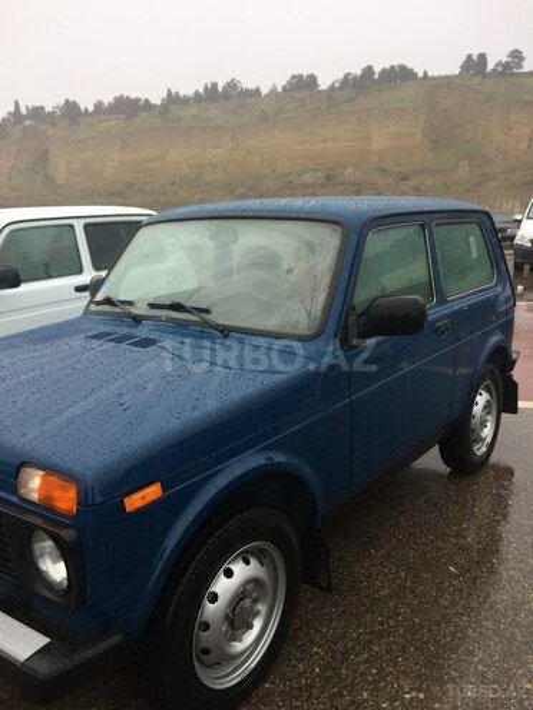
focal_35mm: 29
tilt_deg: -13.9
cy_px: 355
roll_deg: +2.2
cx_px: 266
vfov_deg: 61.7
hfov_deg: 48.2
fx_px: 595
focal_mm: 4.15
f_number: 2.2
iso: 32
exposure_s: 1/192
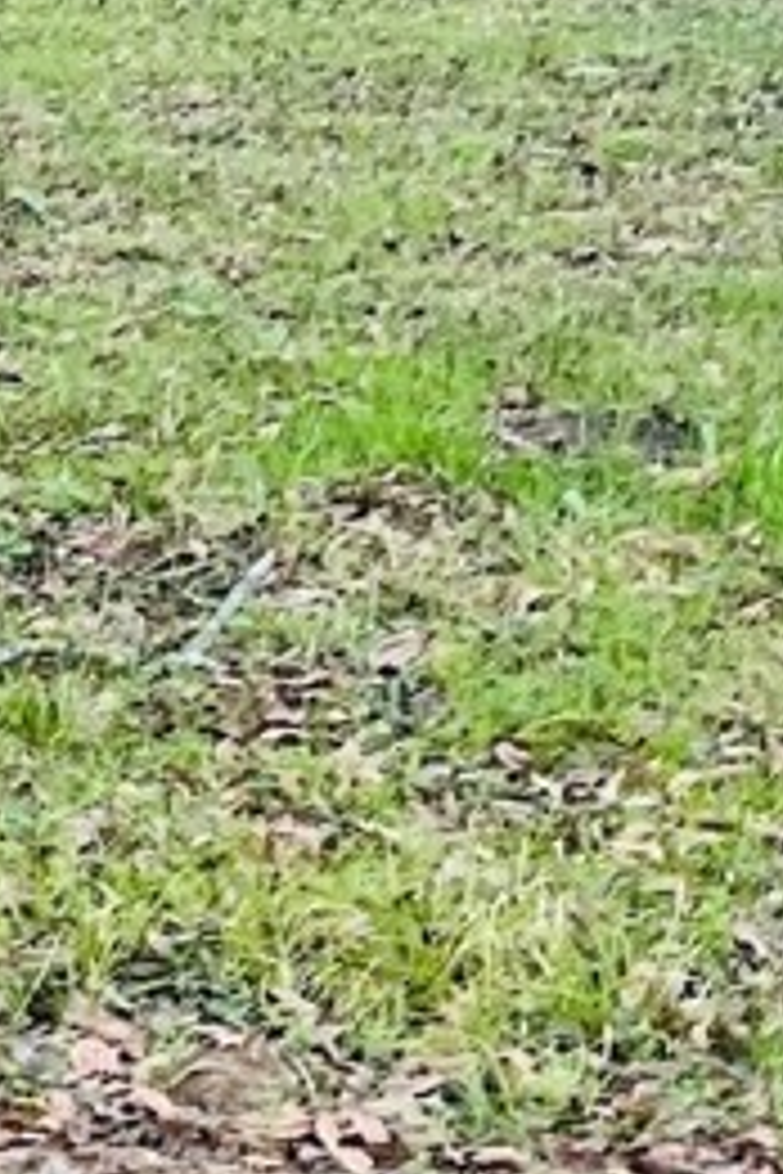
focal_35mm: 159
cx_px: -1346
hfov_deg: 7.8
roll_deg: -1.3
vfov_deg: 12.9
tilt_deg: -10.5
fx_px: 5187
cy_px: 558
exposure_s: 1/101
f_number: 1.6
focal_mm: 5.1
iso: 125
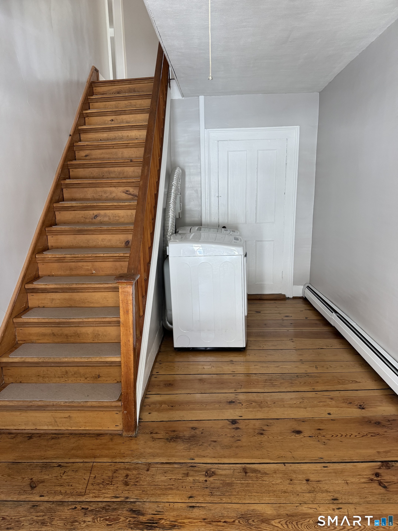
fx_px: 368
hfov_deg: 56.8
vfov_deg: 71.6
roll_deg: +1.5
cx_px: 199
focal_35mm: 24
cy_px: 266
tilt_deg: -11.0
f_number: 1.78
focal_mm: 6.76
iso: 200
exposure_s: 1/91
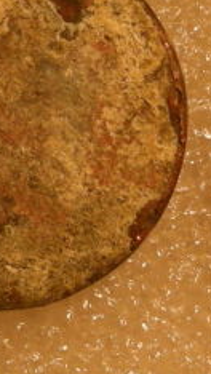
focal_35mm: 354
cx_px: 200
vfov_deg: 6.1
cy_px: -46
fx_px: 3513
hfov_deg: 3.4
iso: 96
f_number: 3.9
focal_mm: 12.3
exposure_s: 1/55.4
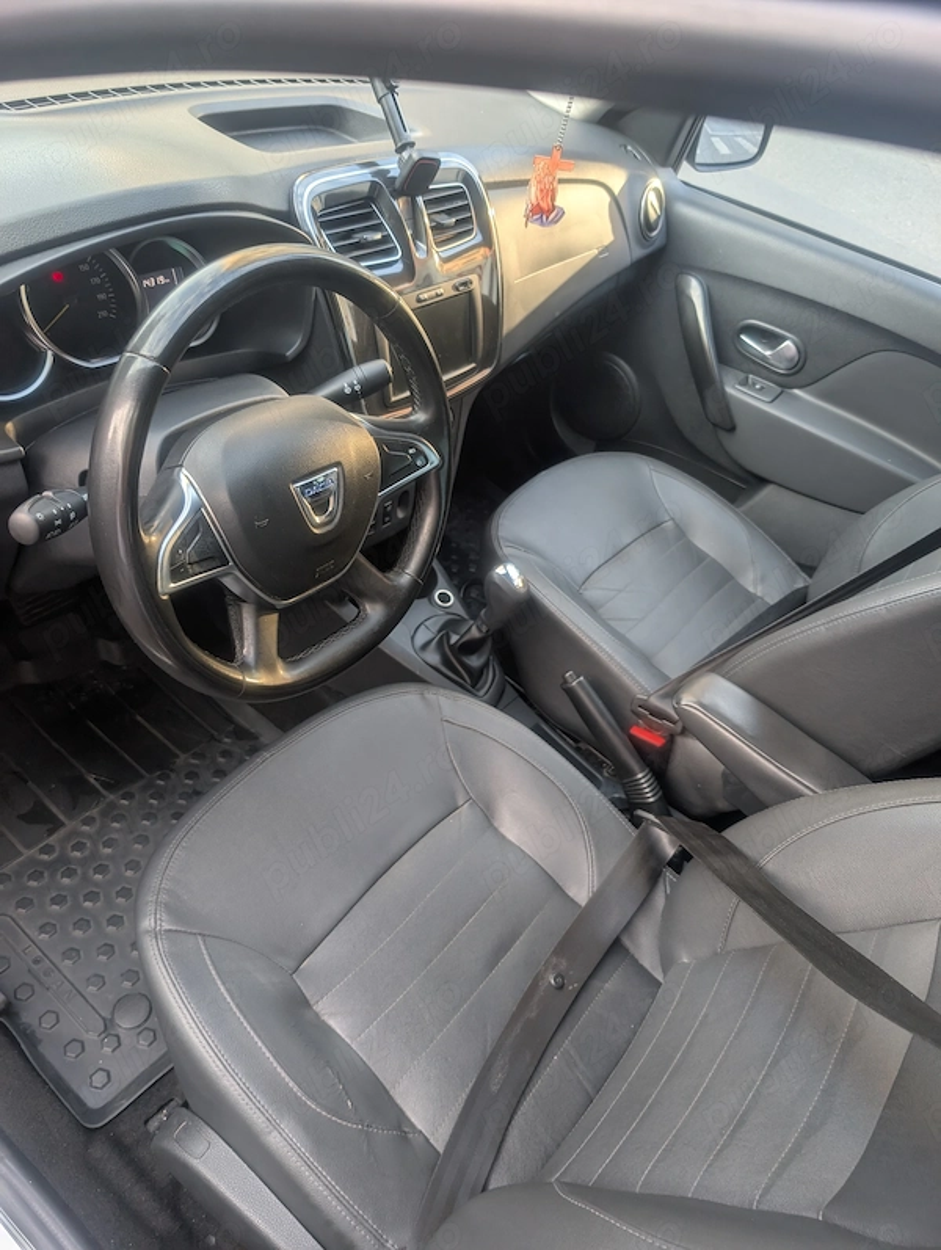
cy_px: 625
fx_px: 868
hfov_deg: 56.9
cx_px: 470
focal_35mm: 24
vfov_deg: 71.5
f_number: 1.68
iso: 22
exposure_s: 1/23.8
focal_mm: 6.9
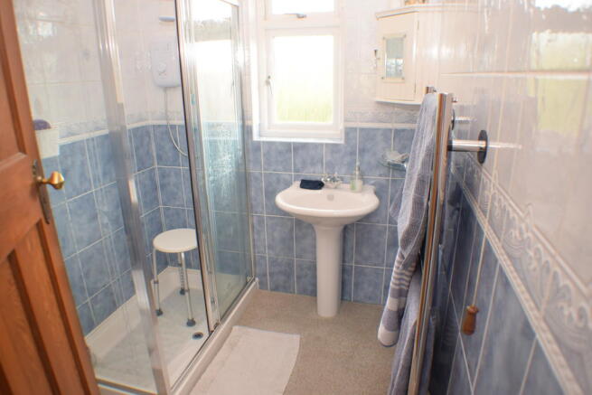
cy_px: 198
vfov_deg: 43.6
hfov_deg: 61.9
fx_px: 493
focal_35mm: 30
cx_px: 296
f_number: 4.5
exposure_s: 1/80
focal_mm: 20
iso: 400
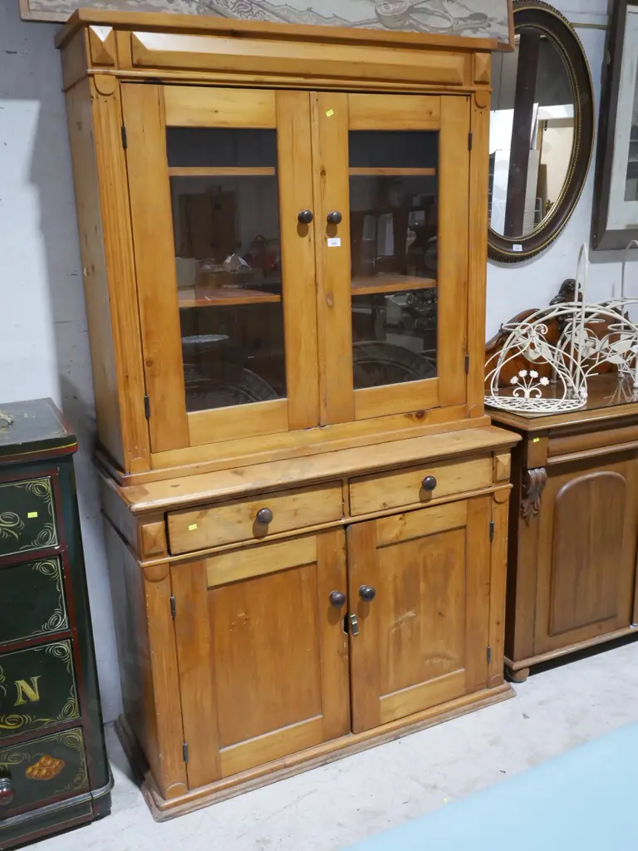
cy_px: 426
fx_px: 786
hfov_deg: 44.2
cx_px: 319
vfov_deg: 56.8
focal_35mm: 32
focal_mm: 16
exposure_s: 1/60
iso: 2500
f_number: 9
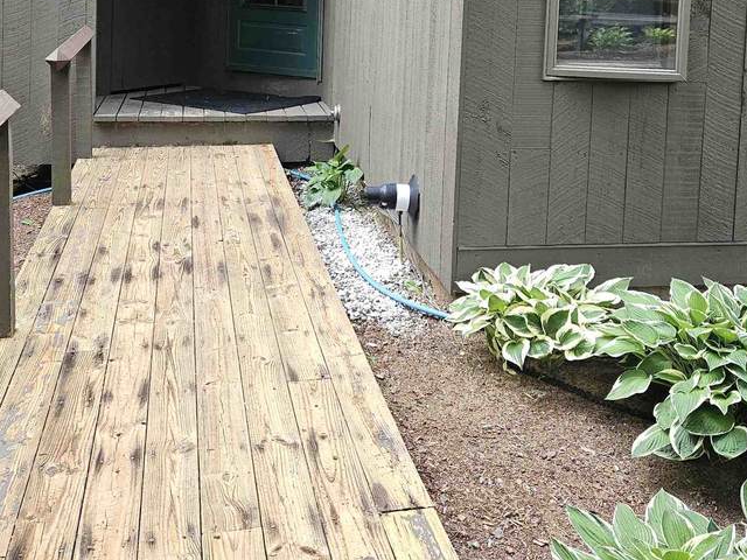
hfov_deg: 41.1
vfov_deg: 29.7
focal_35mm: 46
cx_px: 428
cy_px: 20
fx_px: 993
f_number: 1.8
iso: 80
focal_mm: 5.4
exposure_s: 1/60
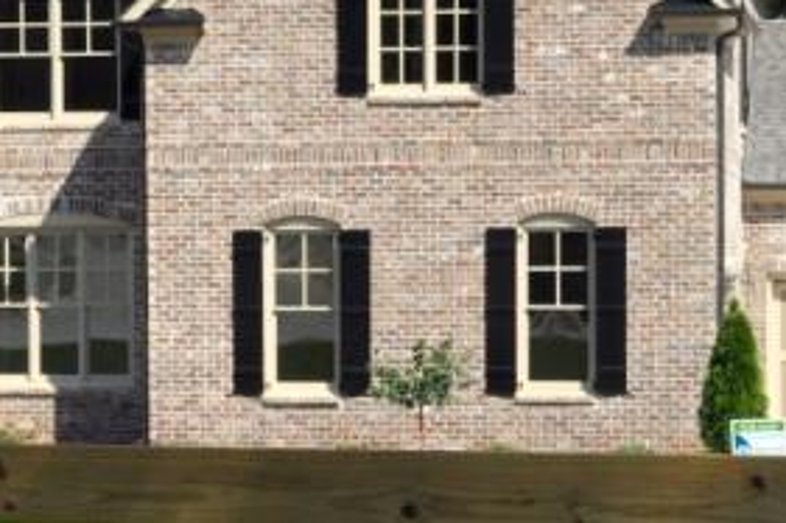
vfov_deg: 9.6
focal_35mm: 142
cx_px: 400
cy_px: 361
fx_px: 3098
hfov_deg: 14.5
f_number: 11
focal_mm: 26
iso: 200
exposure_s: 1/500
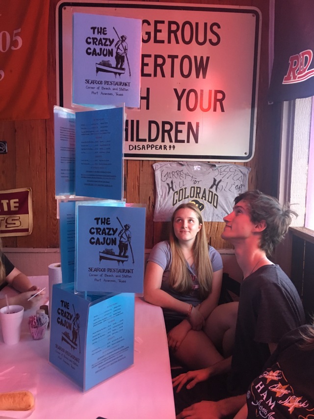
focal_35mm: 29
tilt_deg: -5.1
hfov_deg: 48.2
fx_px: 351
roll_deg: +0.5
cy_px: 210
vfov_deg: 61.7
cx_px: 157
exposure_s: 1/24
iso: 200
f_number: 2.2
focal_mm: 4.15
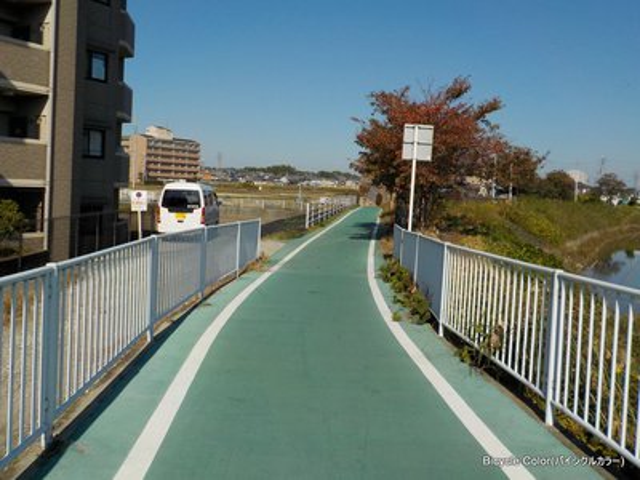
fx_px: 555
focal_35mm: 30
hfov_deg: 60.0
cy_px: 240
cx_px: 320
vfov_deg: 46.8
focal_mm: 4.1
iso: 125
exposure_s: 1/640
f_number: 6.6
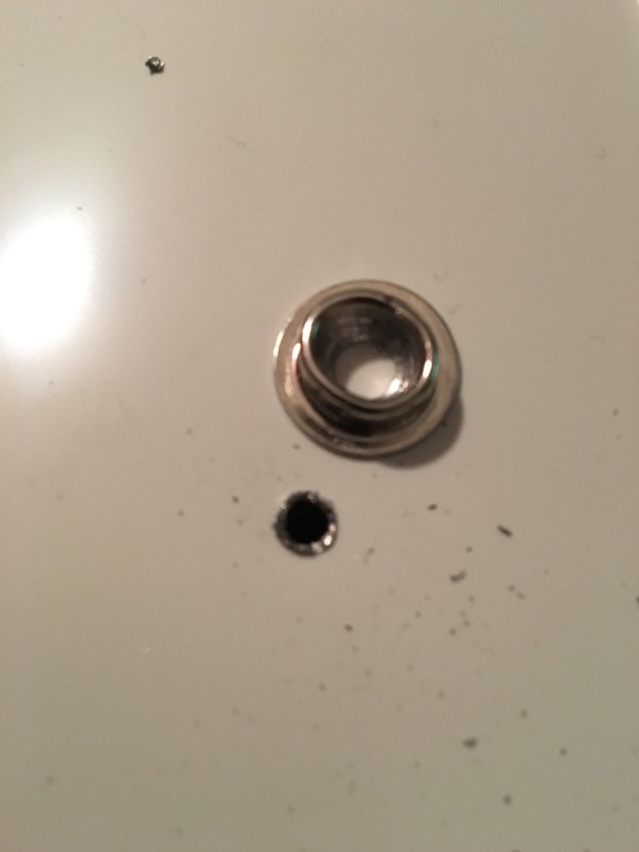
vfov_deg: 61.7
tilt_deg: -68.4
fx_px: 714
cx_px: 320
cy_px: 426
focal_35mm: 29
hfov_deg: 48.2
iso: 250
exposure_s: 1/15
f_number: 2.2
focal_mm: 4.15
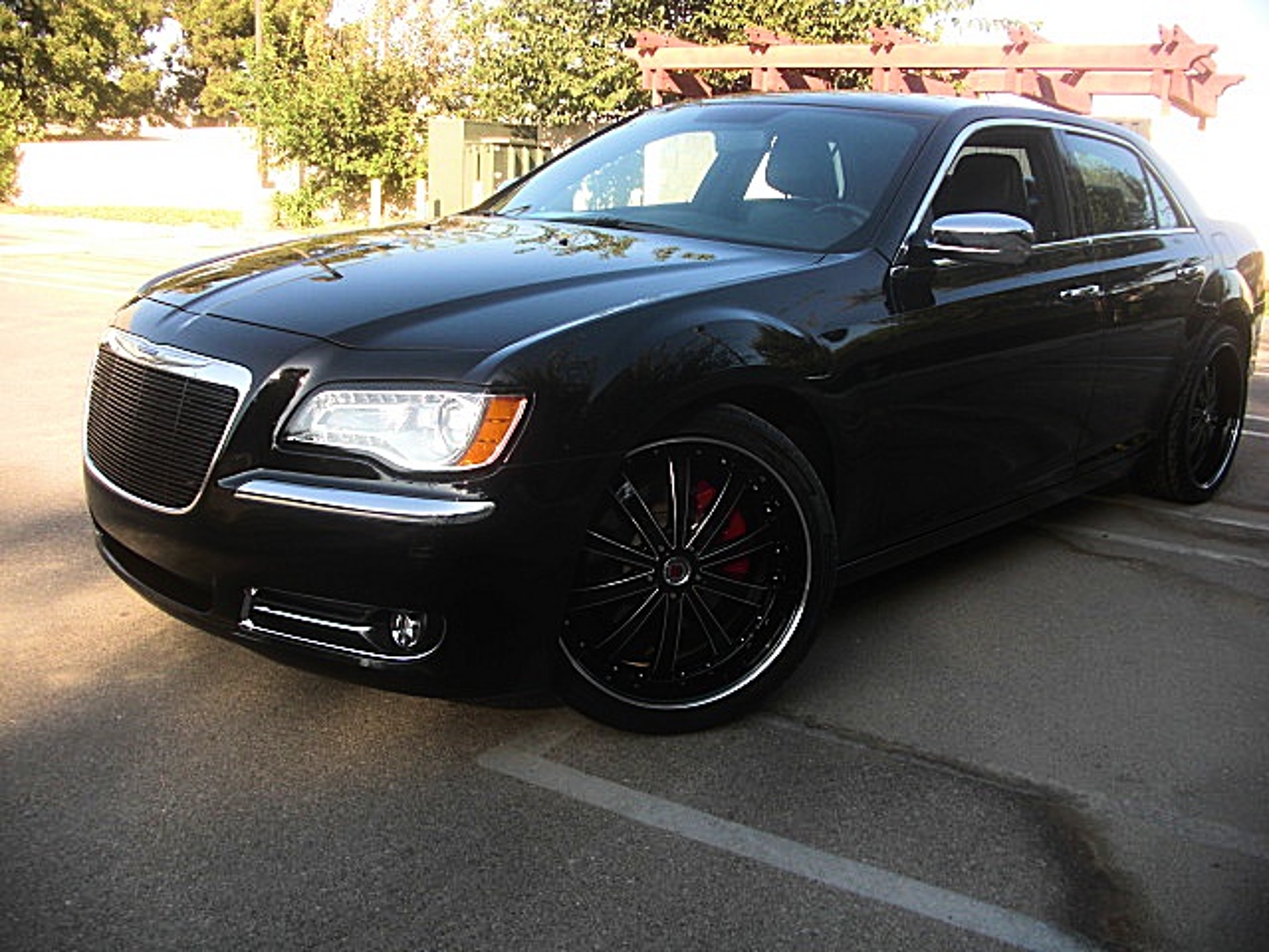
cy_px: 476
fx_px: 1320
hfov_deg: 51.4
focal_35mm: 36
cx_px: 634
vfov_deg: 39.7
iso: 50
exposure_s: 1/160
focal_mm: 6.3
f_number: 2.8
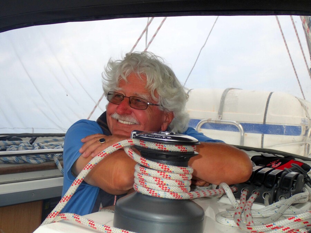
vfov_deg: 29.7
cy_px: 116
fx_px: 440
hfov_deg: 38.9
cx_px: 156
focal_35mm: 49
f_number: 4.5
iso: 100
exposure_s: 1/320
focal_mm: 9
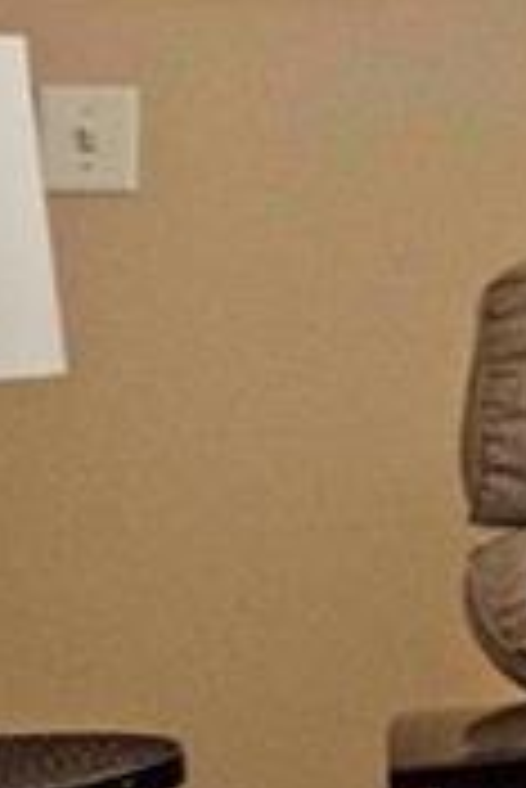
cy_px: 194
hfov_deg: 5.2
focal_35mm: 128
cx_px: 3143
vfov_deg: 15.9
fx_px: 2800
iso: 800
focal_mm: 14
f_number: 8
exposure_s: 1/8
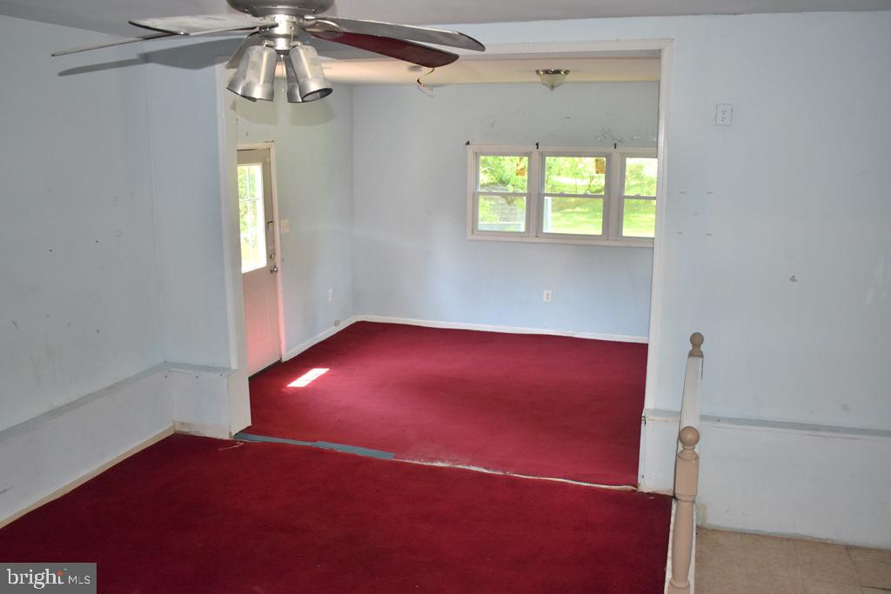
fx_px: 743
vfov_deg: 43.6
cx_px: 446
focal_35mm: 30
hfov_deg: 61.9
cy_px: 297
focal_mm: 20
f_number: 3.8
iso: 800
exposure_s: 1/160
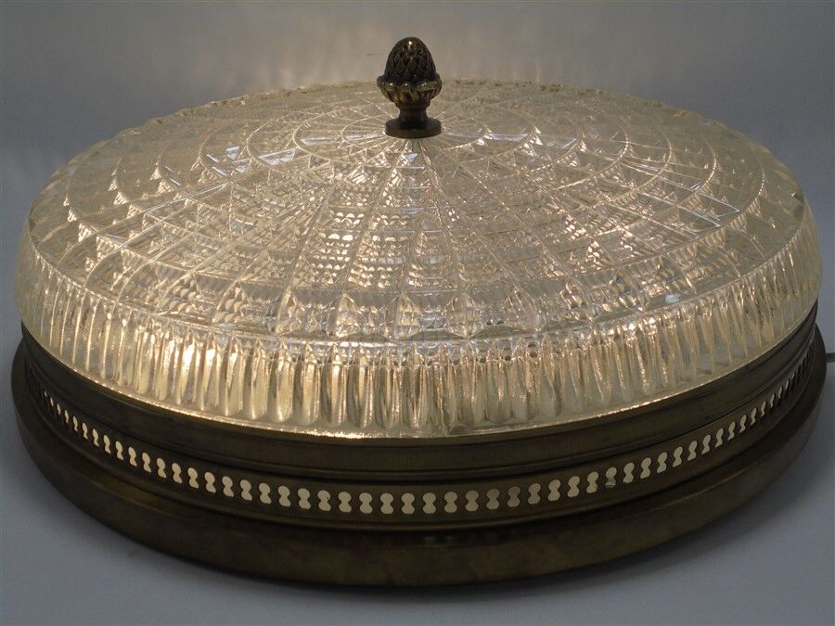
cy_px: 313
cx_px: 418
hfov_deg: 38.9
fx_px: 1182
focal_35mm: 49
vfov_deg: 29.7
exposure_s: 1/320
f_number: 4.8
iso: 100
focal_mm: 8.9
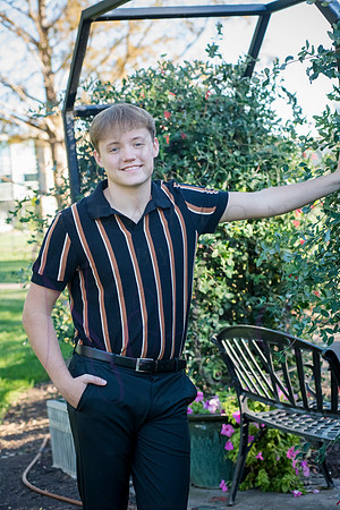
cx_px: 170
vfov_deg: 25.4
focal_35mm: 80
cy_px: 255
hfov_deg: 17.1
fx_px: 1133
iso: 800
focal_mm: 80
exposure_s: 1/320
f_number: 6.3
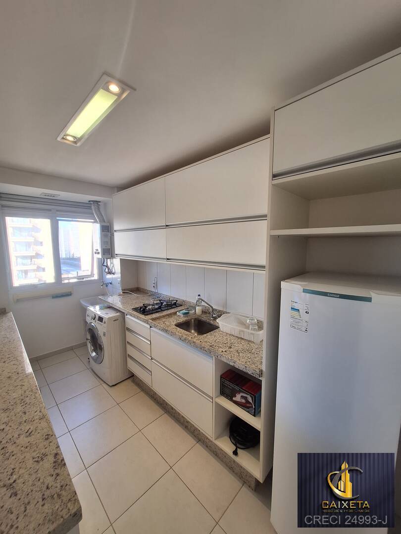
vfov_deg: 106.2
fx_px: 201
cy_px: 267
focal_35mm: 13
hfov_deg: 89.9
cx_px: 200
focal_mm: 1.74
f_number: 2.2
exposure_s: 1/120
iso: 64
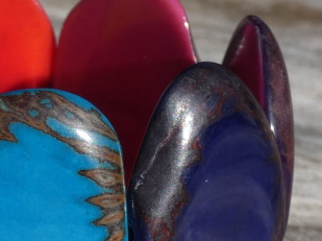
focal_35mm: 254
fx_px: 2360
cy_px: 200
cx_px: -35
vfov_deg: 5.8
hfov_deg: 7.8
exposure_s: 1/500
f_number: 4.8
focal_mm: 17.5
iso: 80
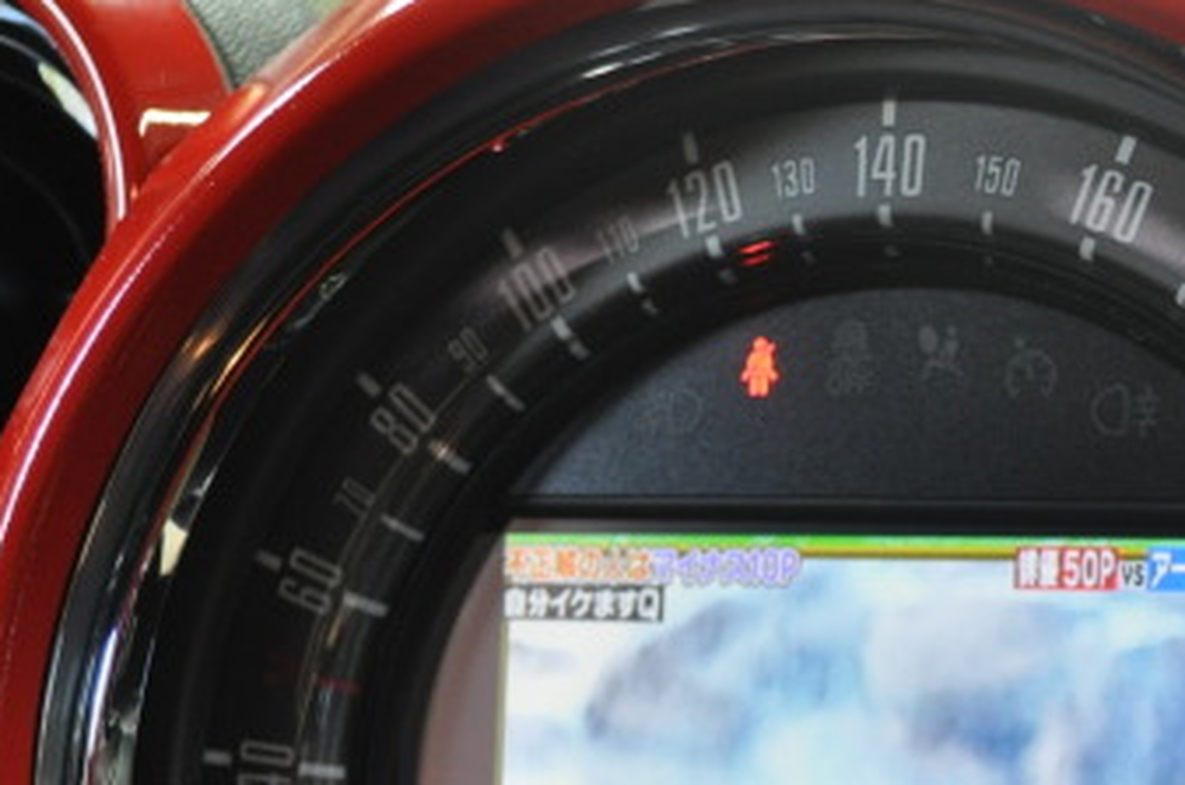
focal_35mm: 105
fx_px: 3450
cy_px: 832
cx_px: 999
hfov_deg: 19.2
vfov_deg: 12.8
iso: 900
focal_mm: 32
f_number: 4.8
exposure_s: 1/30
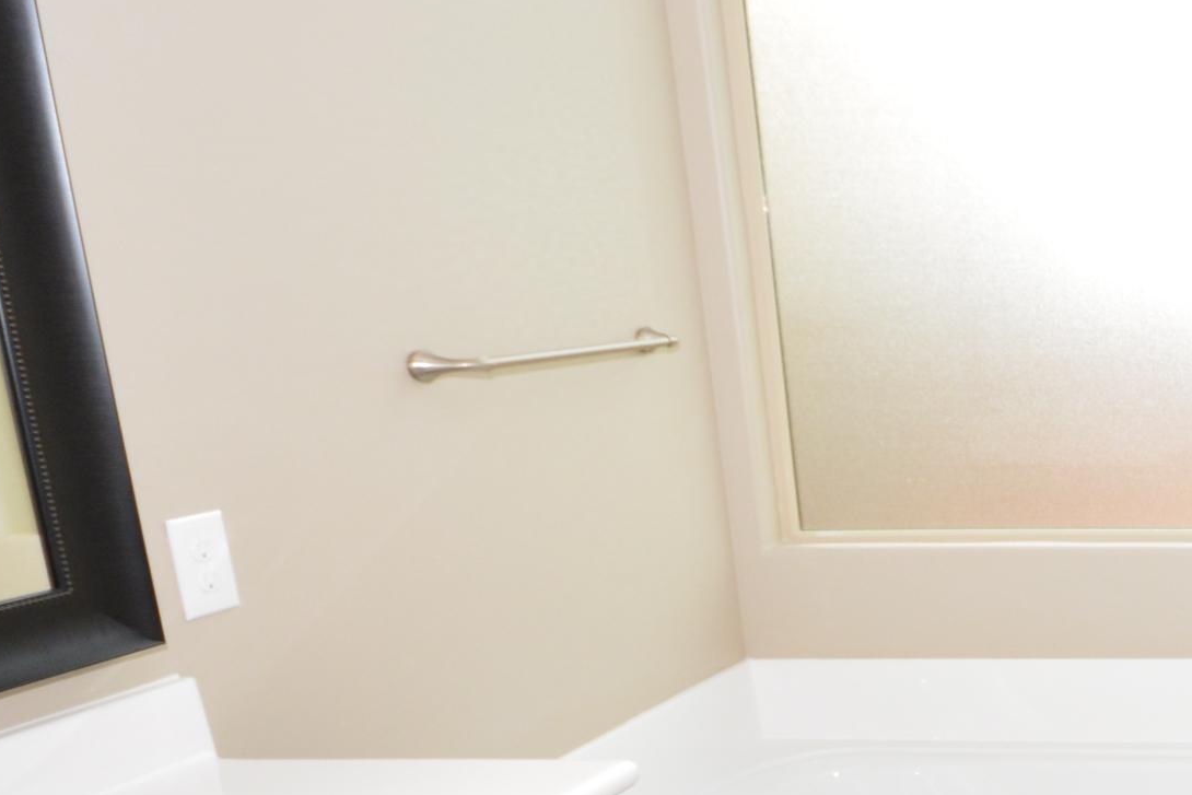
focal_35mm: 45
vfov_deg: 29.2
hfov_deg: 34.8
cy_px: 599
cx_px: 1415
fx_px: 1503
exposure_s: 1/100
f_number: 9
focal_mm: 11
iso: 800
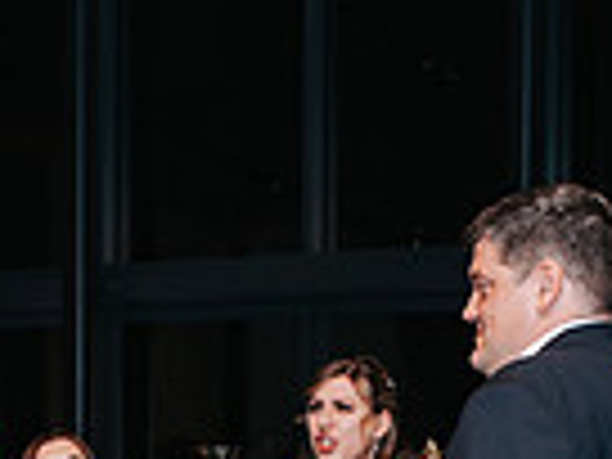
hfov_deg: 13.5
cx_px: 36
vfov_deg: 9.8
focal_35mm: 145
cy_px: 745
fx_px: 2564
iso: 1000
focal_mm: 35
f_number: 2.8
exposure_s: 1/200
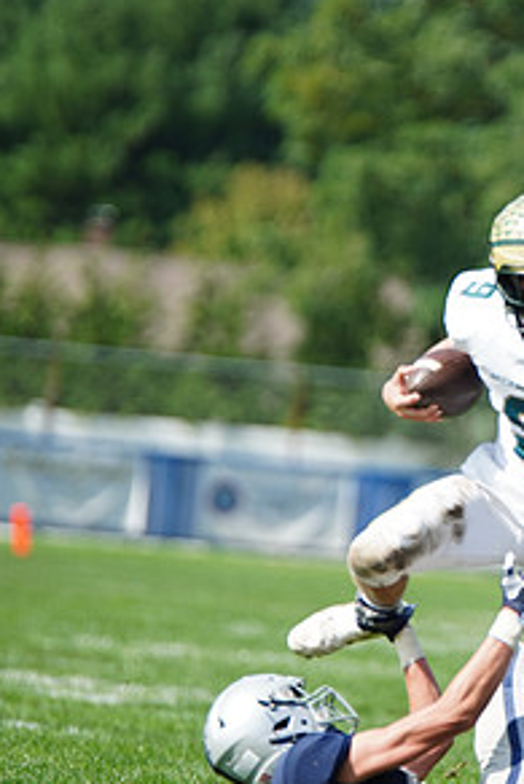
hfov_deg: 2.8
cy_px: 356
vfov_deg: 4.2
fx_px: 10685
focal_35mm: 490
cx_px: 559
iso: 400
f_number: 2.8
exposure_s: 1/3200
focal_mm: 247
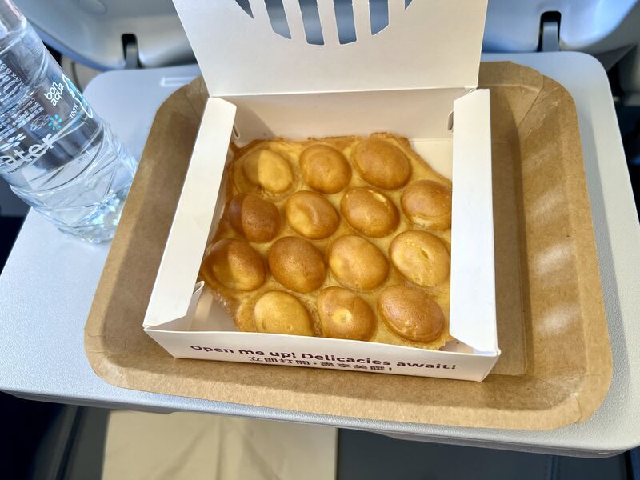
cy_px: 240
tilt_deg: -57.0
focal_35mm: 26
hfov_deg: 67.3
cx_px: 320
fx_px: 481
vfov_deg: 53.1
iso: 100
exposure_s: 1/92
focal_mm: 5.7
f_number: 1.5
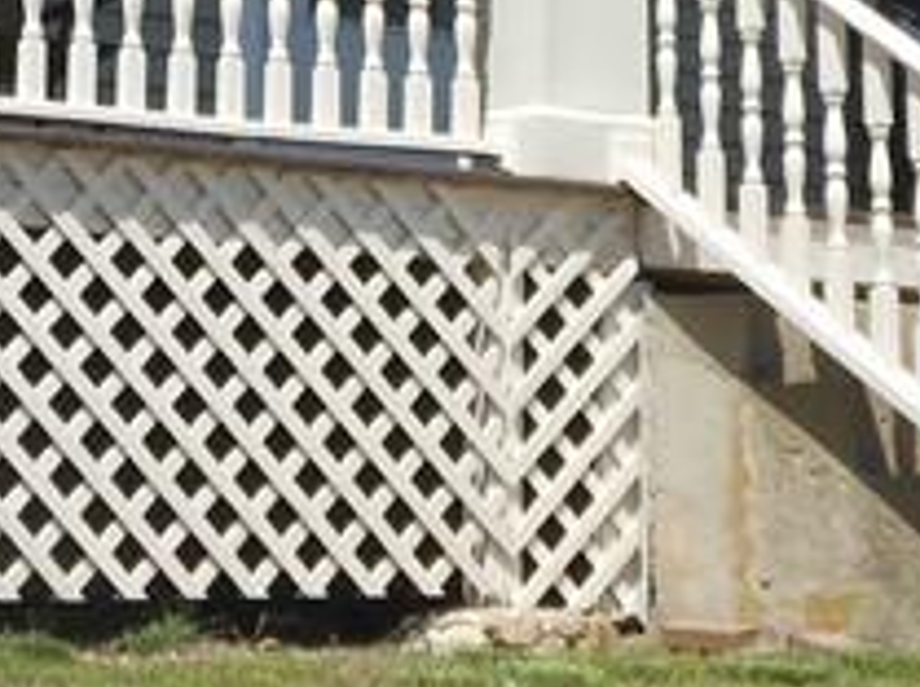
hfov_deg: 12.1
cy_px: -705
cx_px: 70
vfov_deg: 8.6
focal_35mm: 162
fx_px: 4298
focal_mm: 6
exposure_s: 1/1000
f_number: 3.5
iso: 80
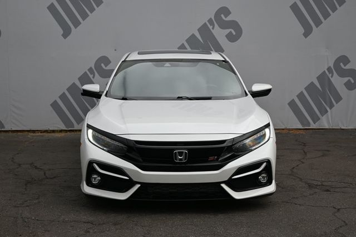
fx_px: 563
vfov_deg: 23.8
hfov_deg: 35.1
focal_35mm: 57
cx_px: 178
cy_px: 118
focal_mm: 38
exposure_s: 1/320
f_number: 6.3
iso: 100
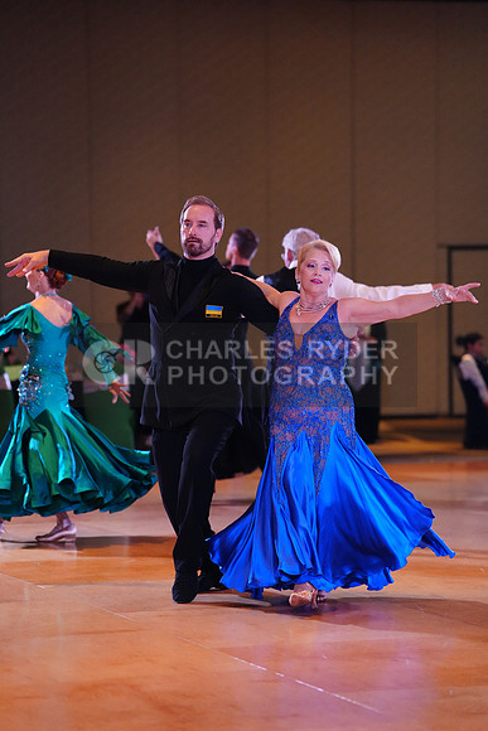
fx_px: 2499
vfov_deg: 16.6
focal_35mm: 123
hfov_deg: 11.2
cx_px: 244
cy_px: 366
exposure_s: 1/500
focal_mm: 123
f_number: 2.8
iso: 5000
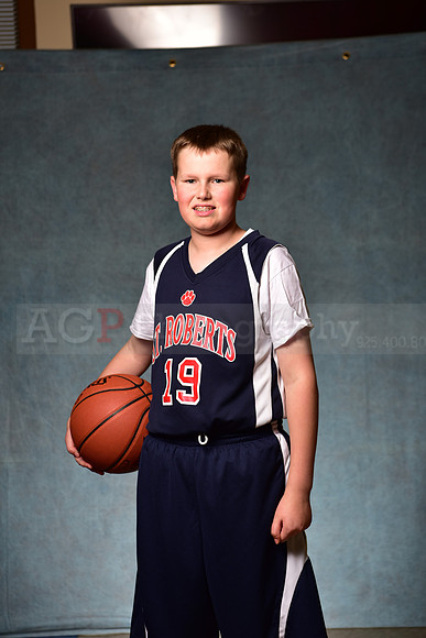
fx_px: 1242
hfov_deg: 19.5
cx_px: 213
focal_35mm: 70
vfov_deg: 28.8
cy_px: 319
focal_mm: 70
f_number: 5
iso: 100
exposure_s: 1/200
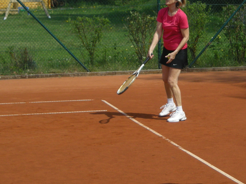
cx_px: 222
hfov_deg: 13.1
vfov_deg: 9.9
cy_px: 69
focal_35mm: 150
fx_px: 1066
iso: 50
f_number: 7.8
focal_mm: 12.3
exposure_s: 1/168
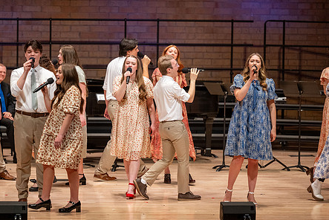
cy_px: 102
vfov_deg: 6.5
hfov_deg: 9.7
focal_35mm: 213
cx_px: 127
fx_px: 1948
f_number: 2.8
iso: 1600
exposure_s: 1/500
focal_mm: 160
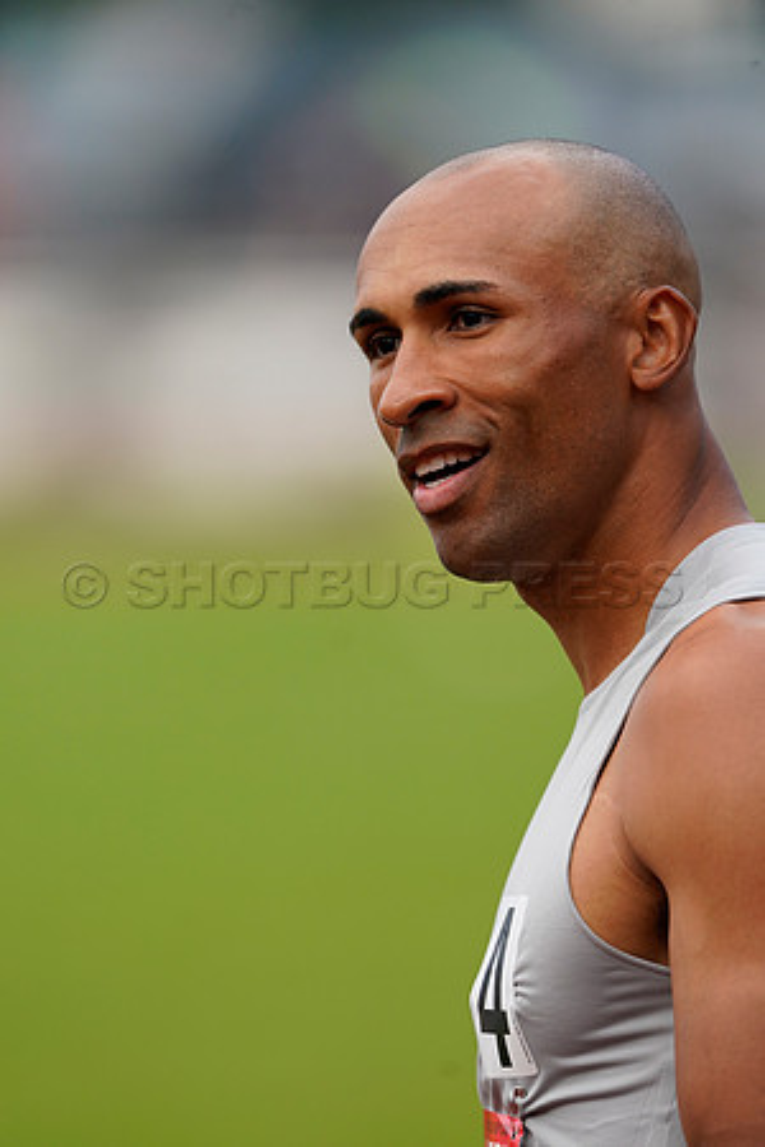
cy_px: 574
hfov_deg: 2.3
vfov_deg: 3.4
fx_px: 19124
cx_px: 382
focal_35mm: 600
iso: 1000
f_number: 4
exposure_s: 1/1600
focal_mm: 600
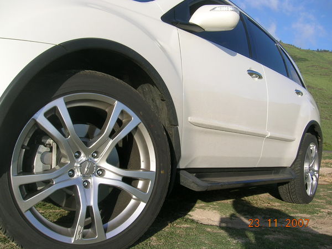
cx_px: 166
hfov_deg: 52.6
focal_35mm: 35
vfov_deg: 40.7
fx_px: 336
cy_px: 124
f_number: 4.8
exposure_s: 1/388
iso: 50
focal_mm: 5.4
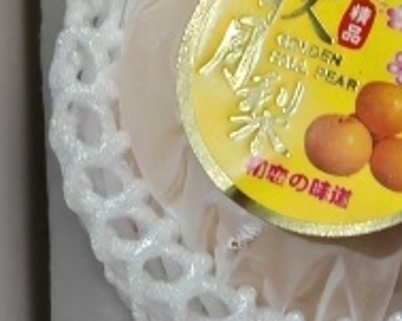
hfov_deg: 12.5
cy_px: 212
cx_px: 527
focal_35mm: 149
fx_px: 1772
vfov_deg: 10.3
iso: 640
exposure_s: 1/50
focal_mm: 5.52
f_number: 1.9
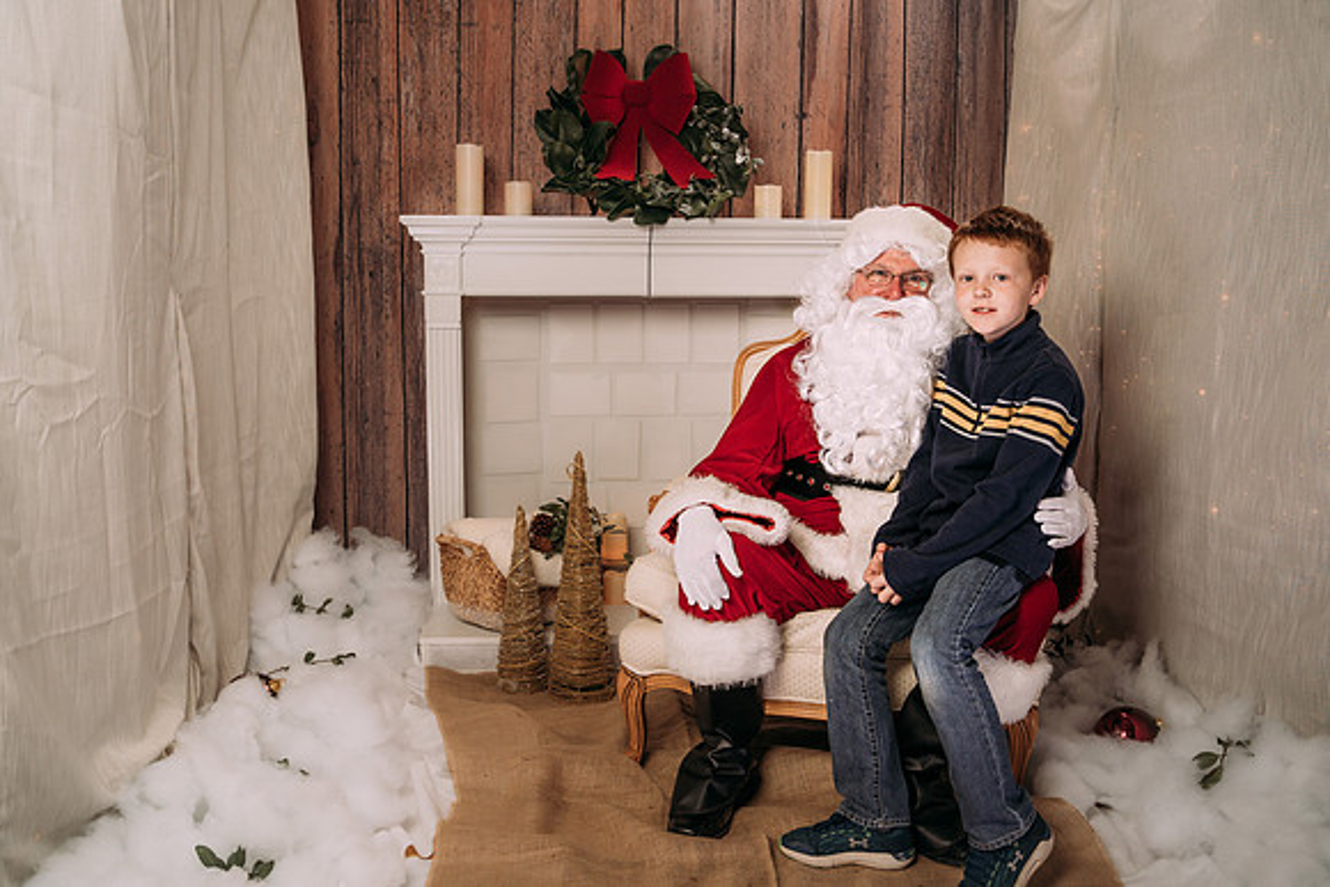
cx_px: 665
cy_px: 440
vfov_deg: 35.8
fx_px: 1373
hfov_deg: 51.7
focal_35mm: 37
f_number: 6.3
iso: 100
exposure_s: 1/100
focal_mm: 35
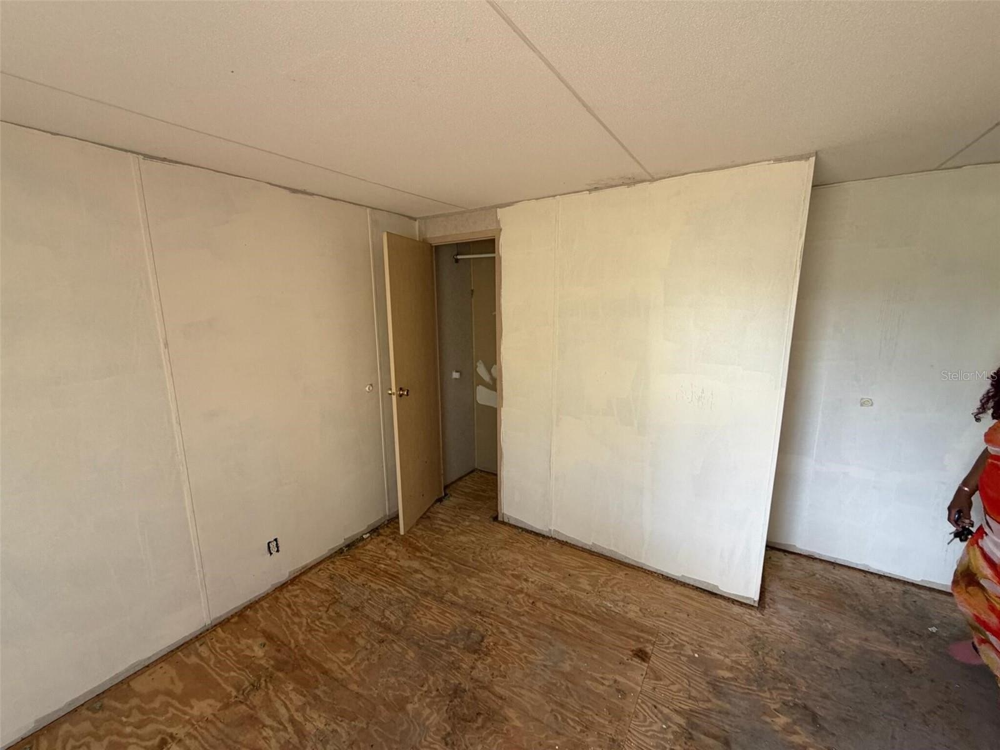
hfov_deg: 102.1
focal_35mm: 14
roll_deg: +0.2
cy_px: 375
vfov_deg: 85.7
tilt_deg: -10.3
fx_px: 404
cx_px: 500
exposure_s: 1/121
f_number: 2.2
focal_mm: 2.22
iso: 160
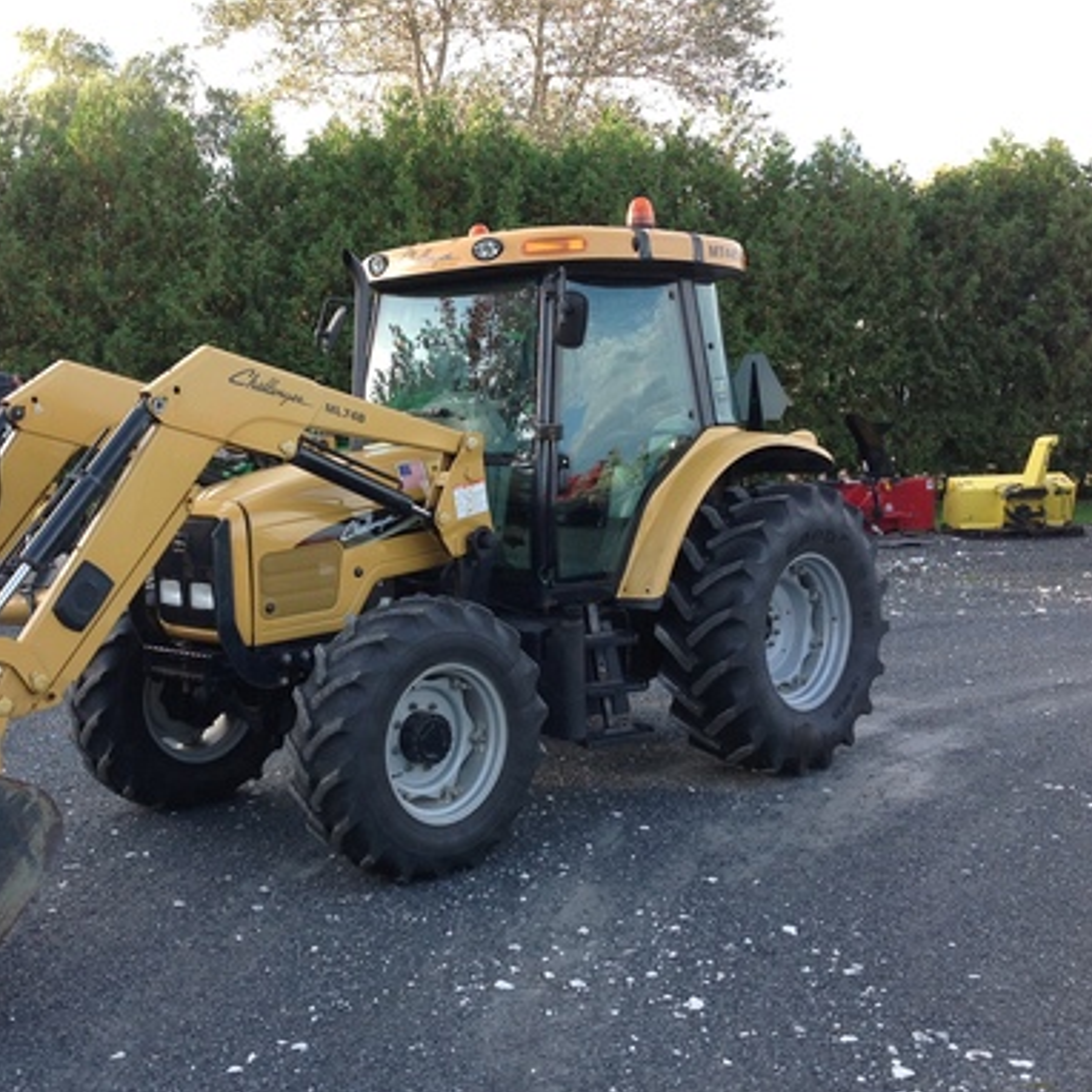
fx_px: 1570
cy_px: 555
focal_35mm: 44
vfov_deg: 38.3
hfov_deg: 38.1
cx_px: 406
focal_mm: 4.28
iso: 80
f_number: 2.4
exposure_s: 1/196
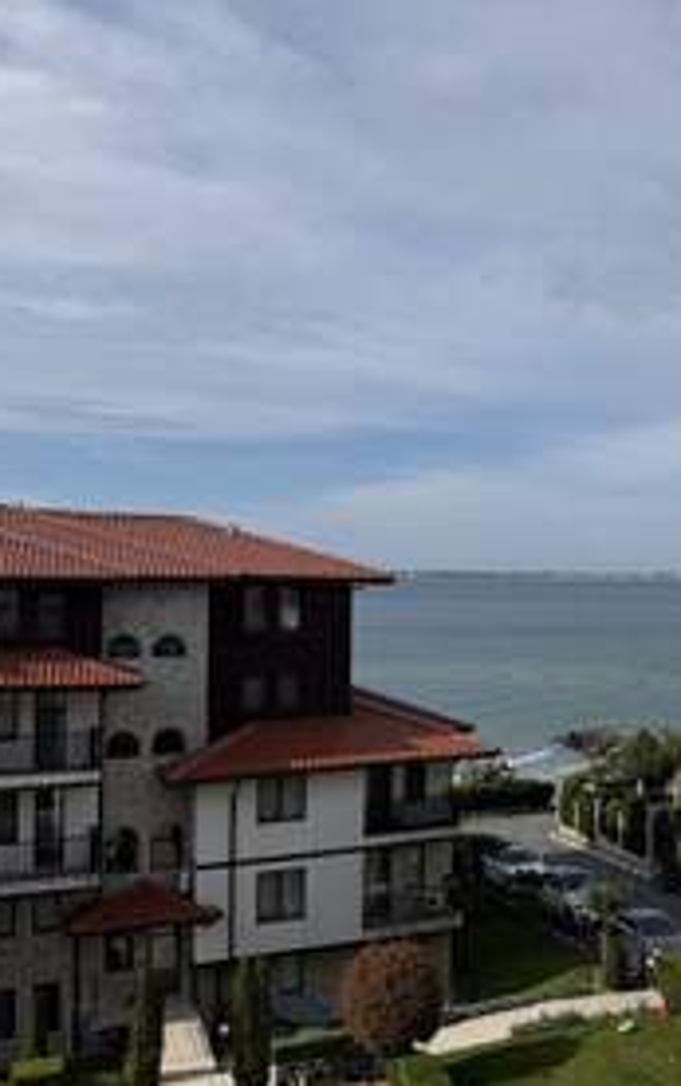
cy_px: 553
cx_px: 535
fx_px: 1037
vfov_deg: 55.3
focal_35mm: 35
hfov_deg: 35.3
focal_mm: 6.76
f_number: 1.78
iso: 80
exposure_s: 1/9091
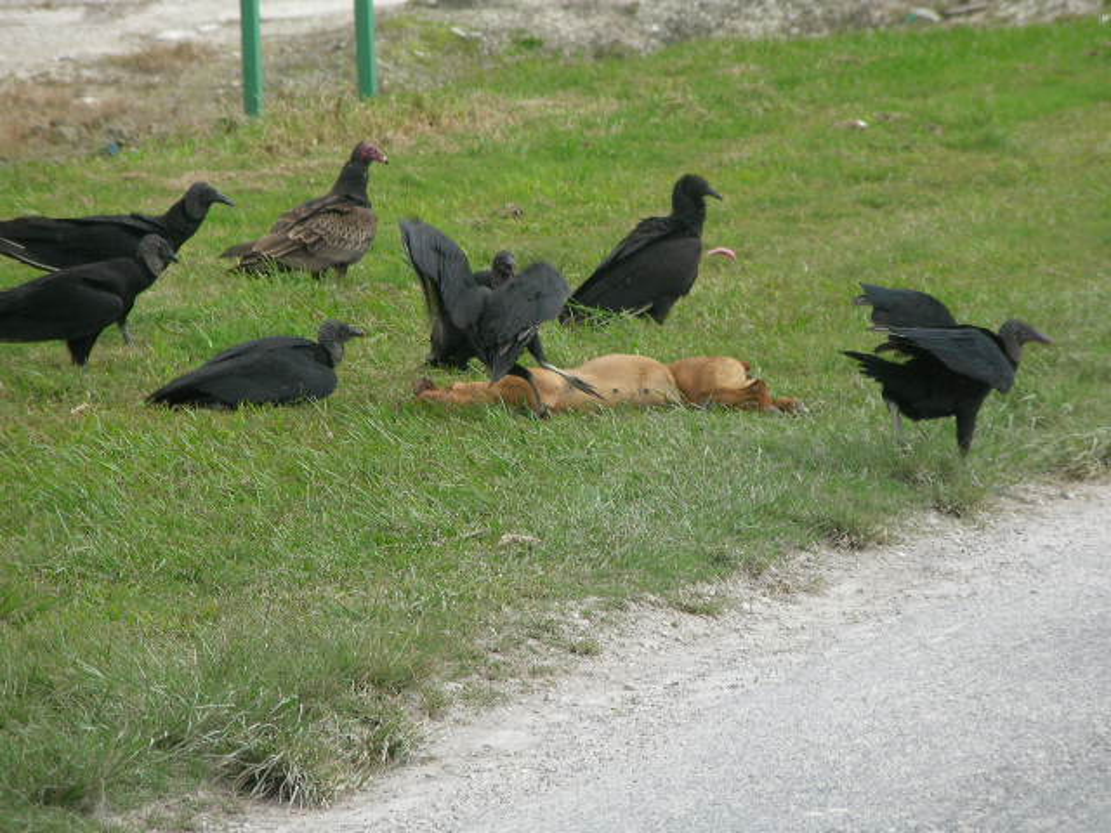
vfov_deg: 4.9
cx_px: 556
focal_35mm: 303
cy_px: 416
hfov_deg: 6.5
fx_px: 9725
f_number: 4.4
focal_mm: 50
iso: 50
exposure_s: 1/267
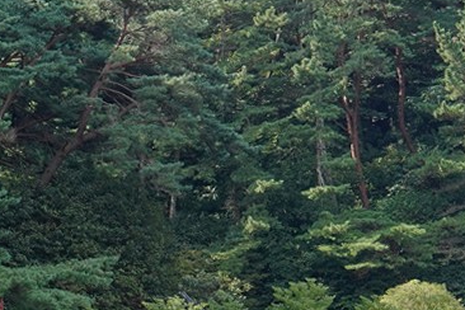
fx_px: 2467
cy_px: 346
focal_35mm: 191
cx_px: -290
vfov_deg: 7.1
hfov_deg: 10.3
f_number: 10
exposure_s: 1/100
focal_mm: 35
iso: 400
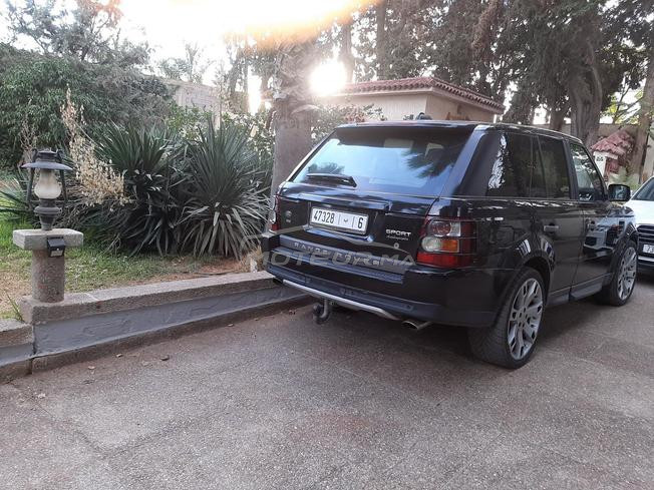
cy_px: 245
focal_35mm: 27
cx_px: 327
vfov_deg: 51.4
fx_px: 510
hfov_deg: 65.3
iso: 50
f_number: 1.7
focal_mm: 3.93
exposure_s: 1/100
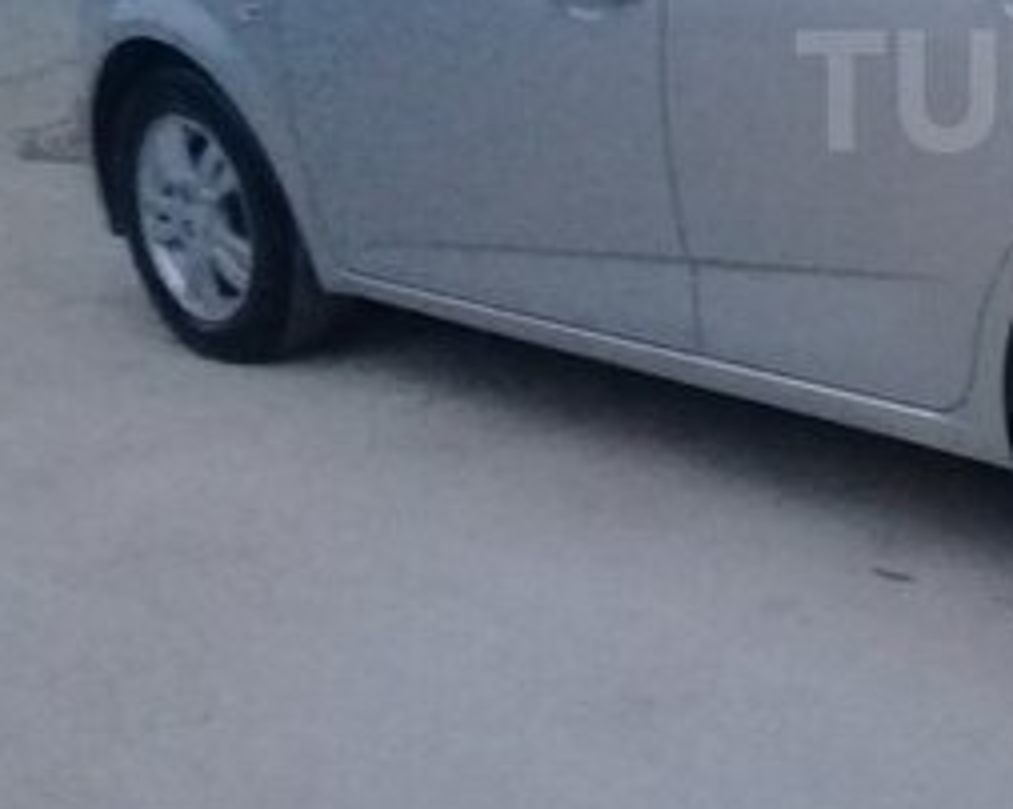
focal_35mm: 79
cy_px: 90
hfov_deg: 22.3
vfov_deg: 19.1
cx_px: 1205
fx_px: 2367
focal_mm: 3.3
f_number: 2.2
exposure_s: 1/17
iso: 500
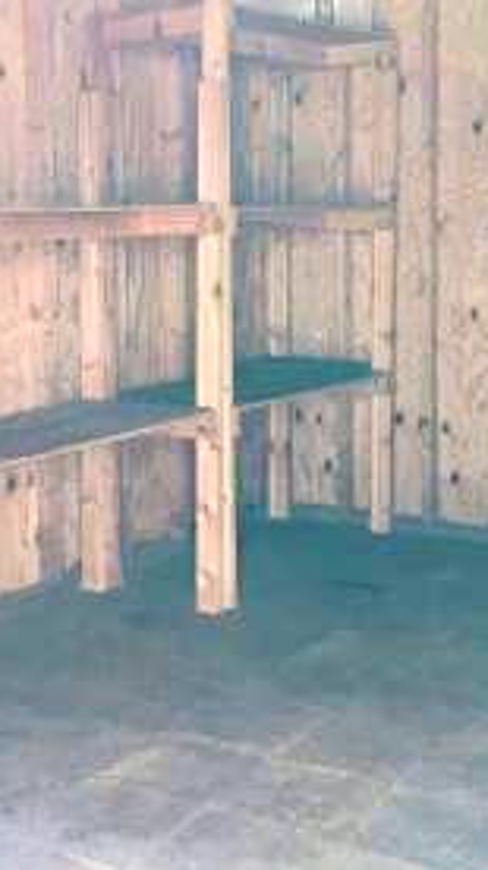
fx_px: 1267
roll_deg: +0.6
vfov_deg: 37.7
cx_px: 183
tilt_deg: -5.2
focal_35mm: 55
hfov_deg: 21.8
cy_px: 353
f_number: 2.2
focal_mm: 4.15
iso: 25
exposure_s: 1/15
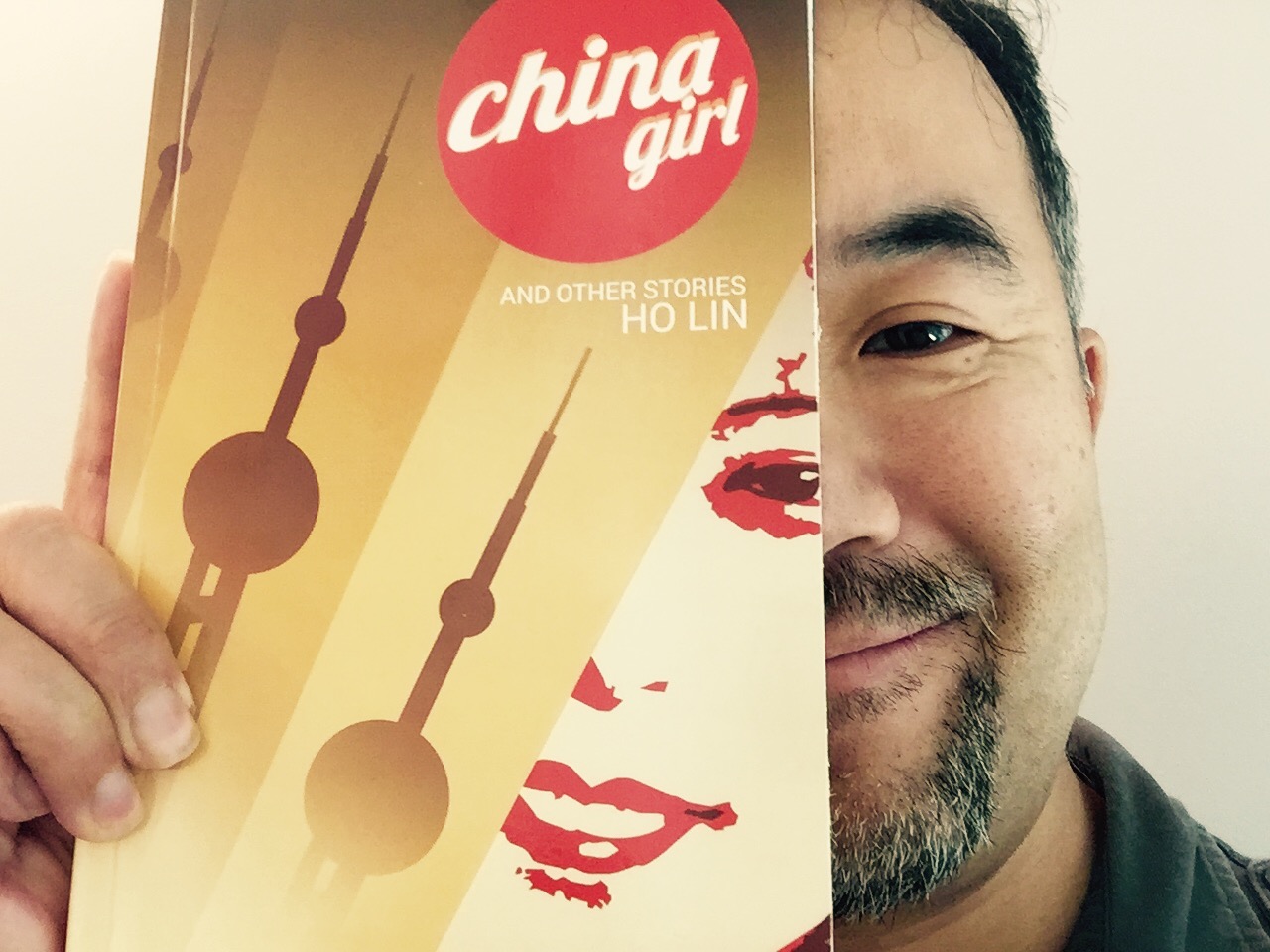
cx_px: 635
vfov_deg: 45.4
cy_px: 476
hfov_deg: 58.4
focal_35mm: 31
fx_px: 1137
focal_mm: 2.65
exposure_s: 1/30
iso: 50
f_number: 2.2
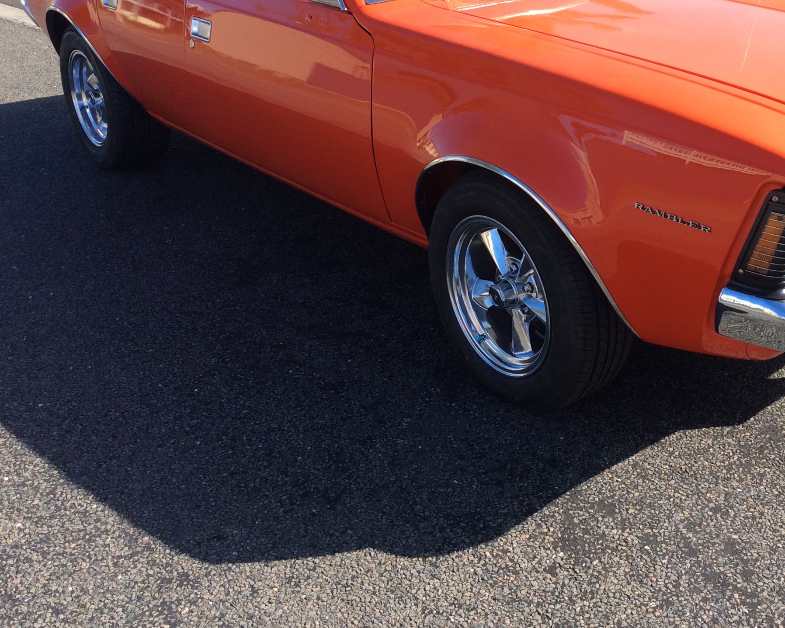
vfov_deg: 33.2
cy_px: 222
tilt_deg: -24.1
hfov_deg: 40.3
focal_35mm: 45
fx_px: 1046
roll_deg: +2.6
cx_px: 565
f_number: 2.4
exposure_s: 1/534
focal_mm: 3.3
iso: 32
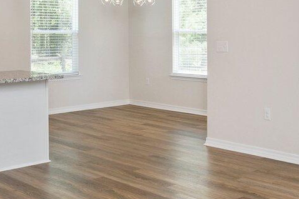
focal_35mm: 60
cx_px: 203
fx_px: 498
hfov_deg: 33.1
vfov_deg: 22.1
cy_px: 23
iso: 500
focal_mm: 14
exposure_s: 1/80
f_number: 8
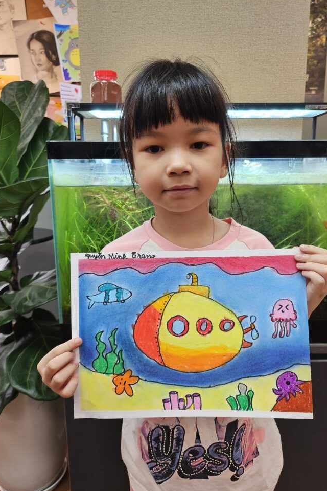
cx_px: 169
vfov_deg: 69.4
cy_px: 250
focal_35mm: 26
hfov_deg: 49.5
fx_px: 354
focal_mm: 5
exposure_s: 1/100
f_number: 1.8
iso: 50
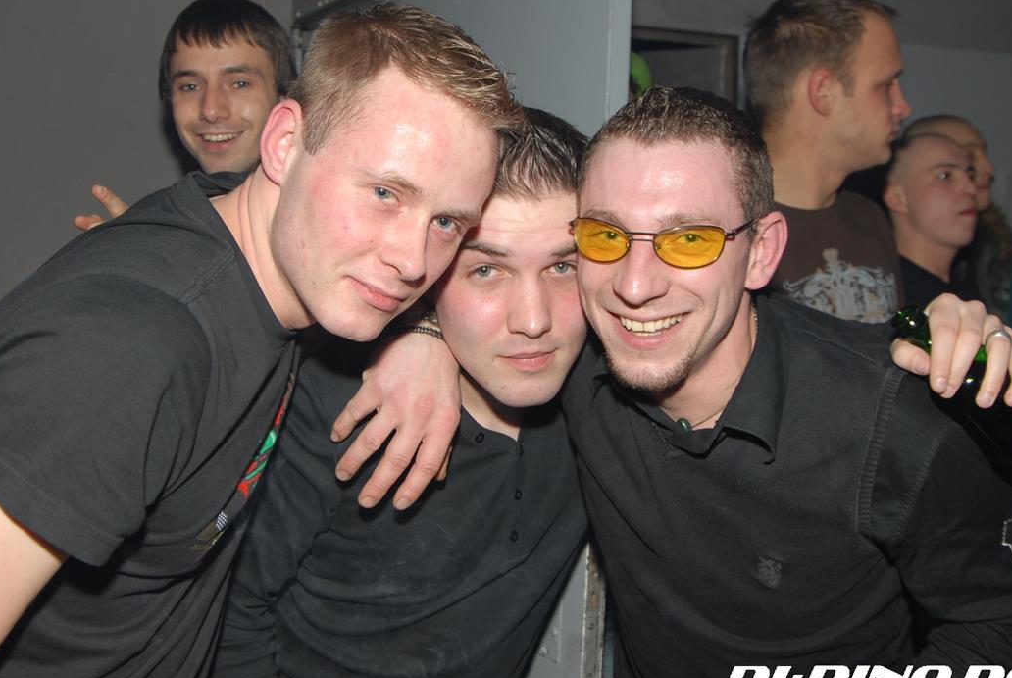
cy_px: 328
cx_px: 490
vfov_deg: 33.5
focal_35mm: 40
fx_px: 1126
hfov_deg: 48.4
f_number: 5.6
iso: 200
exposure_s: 1/4
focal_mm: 24
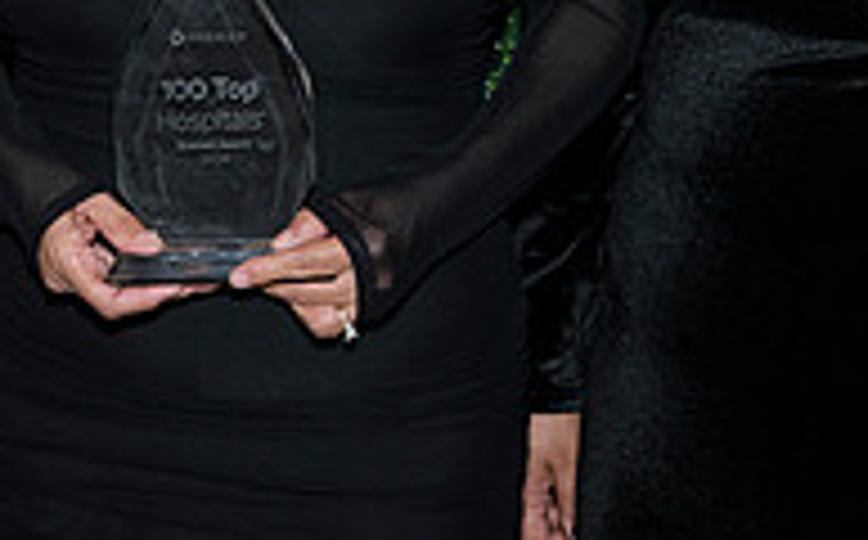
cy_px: -223
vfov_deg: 7.4
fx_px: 4134
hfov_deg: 12.0
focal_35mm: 175
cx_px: 274
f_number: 5
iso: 800
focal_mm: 57
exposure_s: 1/160
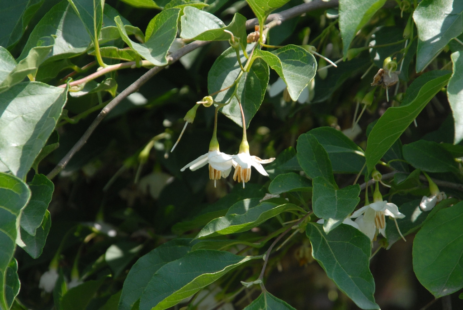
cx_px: 232
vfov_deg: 4.2
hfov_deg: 6.2
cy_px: 155
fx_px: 4248
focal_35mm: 330
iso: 400
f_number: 8
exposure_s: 1/200
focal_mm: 220
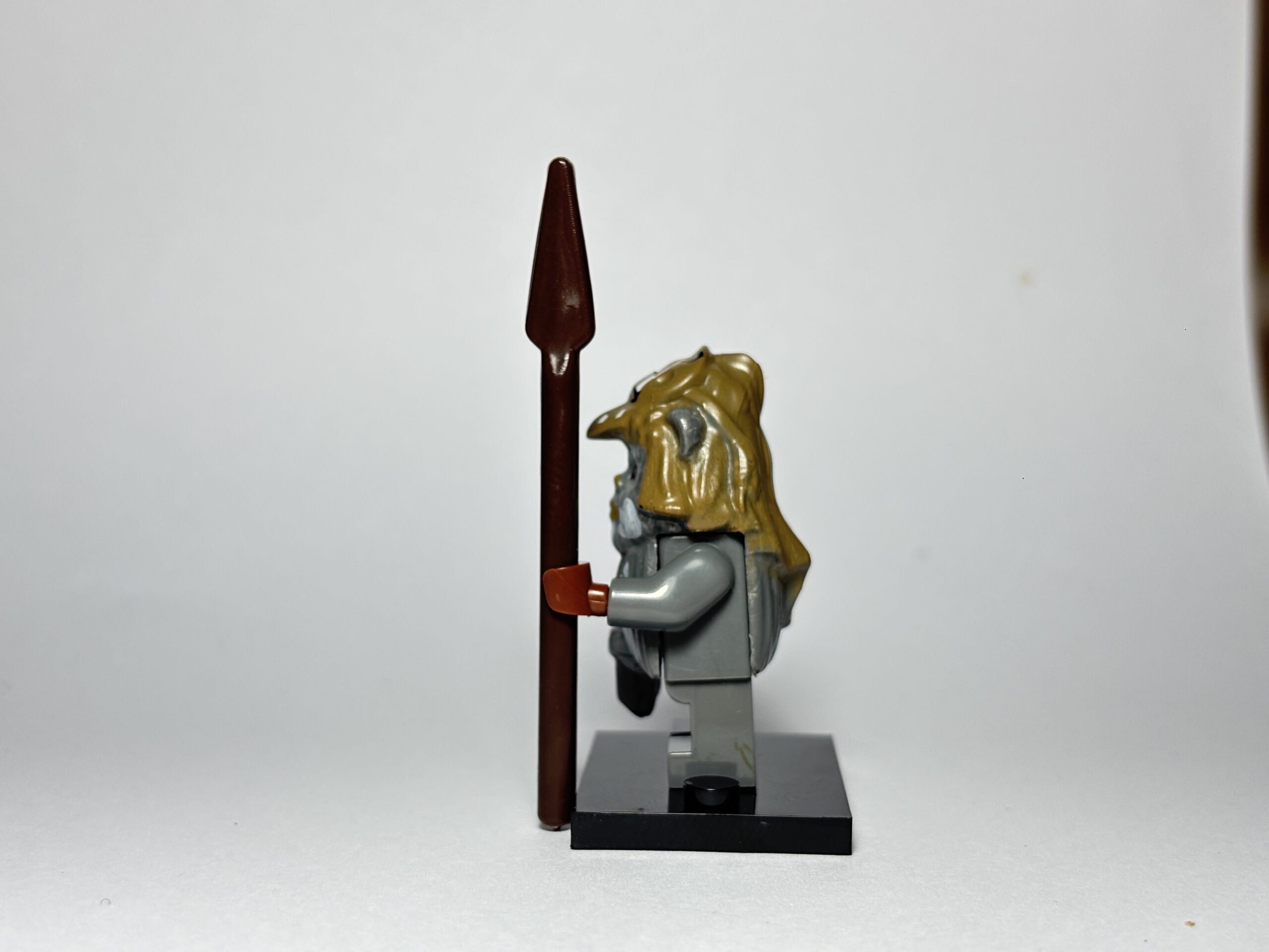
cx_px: 634
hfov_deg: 36.8
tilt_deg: -5.4
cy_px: 476
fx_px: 1906
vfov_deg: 28.0
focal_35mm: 52
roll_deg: +0.3
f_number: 1.6
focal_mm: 5.96
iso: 32
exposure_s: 1/100
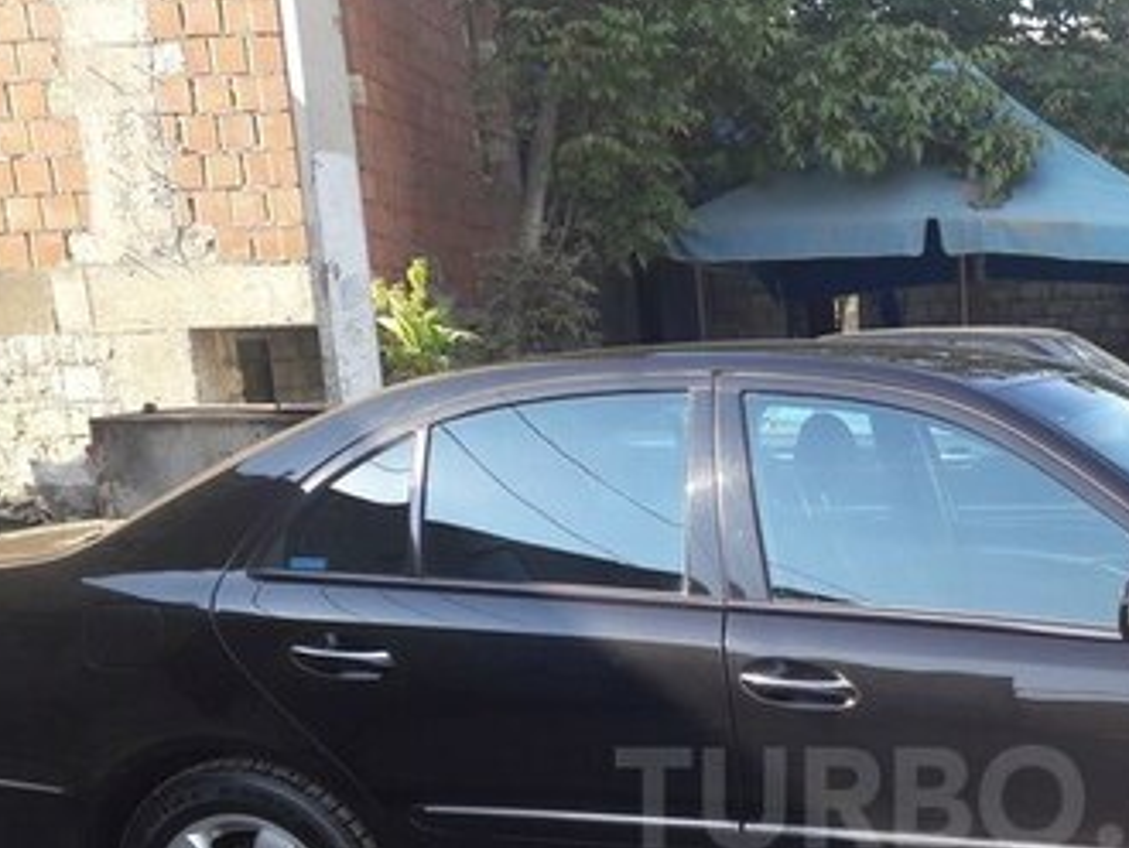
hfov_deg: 33.0
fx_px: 1828
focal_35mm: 56
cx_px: 965
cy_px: 798
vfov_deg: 25.2
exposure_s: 1/320
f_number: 1.9
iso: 40
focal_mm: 3.7
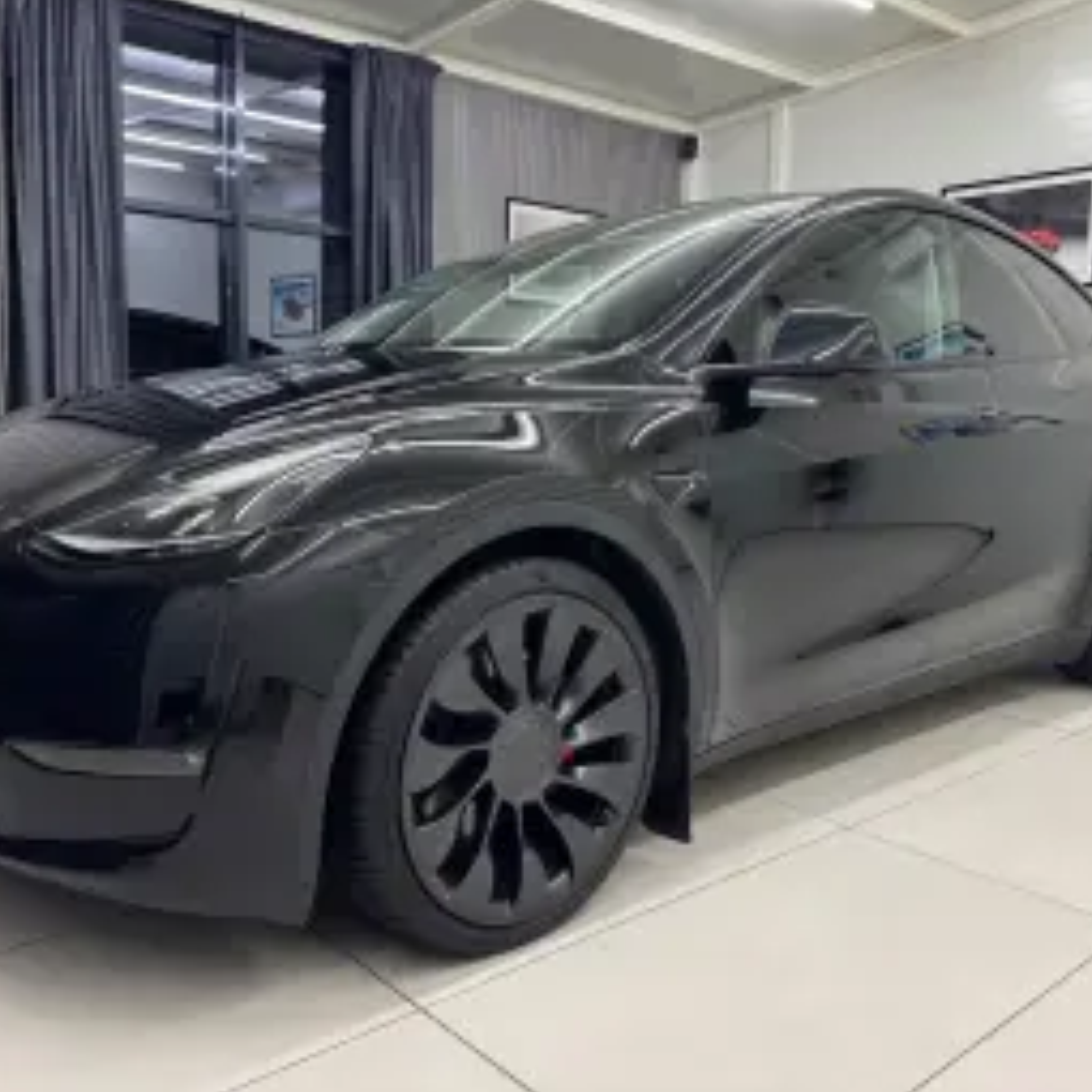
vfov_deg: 54.0
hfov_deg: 54.0
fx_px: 1071
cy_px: 518
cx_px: 505
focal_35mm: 30
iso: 200
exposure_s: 1/50
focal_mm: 6.76
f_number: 1.78
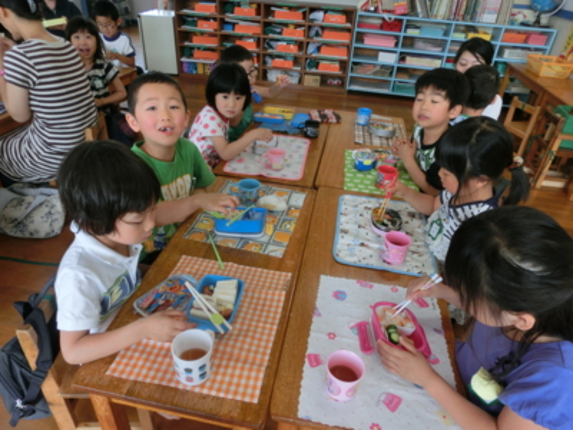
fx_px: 397
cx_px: 286
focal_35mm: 24
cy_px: 215
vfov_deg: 56.8
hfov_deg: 71.6
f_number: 3
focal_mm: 4.24
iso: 100
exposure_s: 1/125
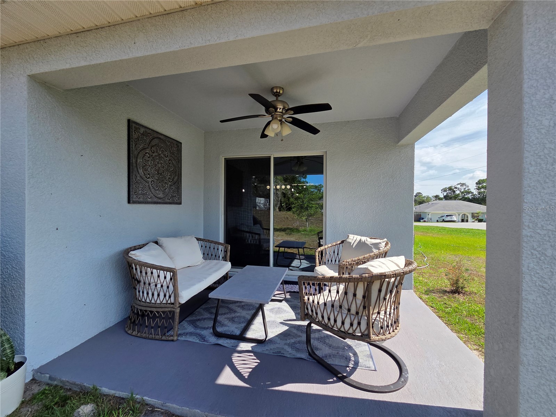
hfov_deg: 106.2
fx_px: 209
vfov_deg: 89.9
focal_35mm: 13
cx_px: 278
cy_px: 208
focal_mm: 2.2
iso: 50
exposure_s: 1/1563
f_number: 2.2
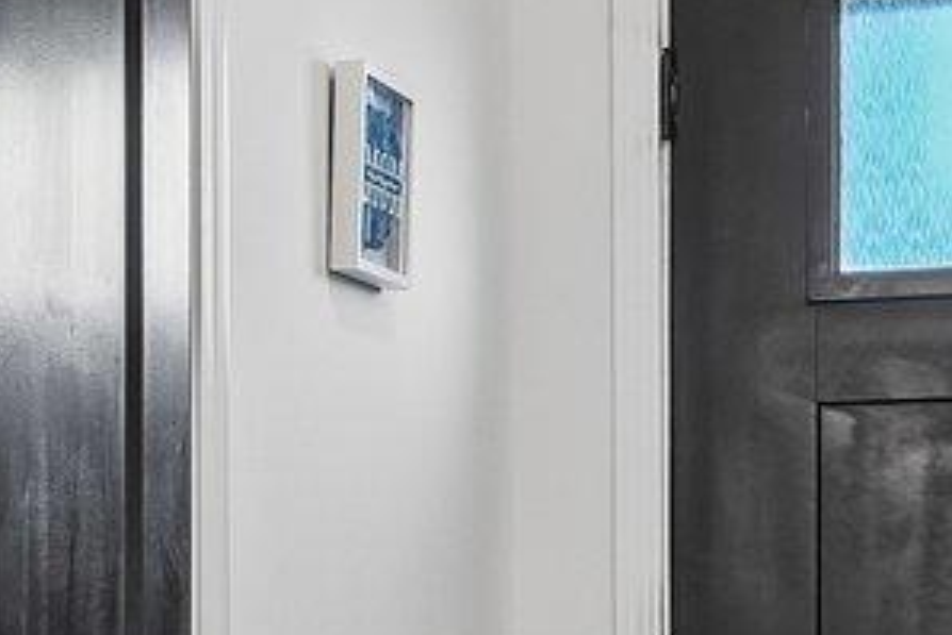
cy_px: 557
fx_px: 3001
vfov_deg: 12.0
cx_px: -243
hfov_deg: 17.1
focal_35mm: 113
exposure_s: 1/4
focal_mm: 16.5
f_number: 8
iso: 400
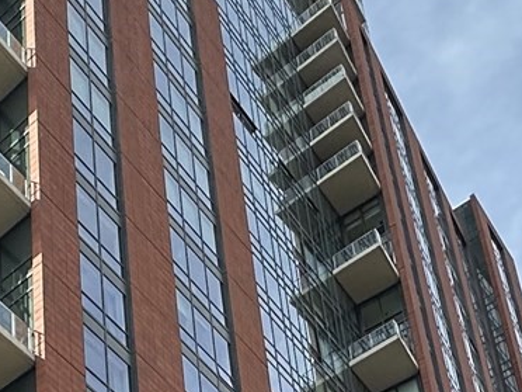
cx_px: 49
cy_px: 837
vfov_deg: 14.8
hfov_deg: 24.6
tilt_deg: +22.8
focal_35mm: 77
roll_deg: +1.2
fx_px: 1161
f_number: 2.2
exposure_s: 1/537
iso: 40
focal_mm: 2.22
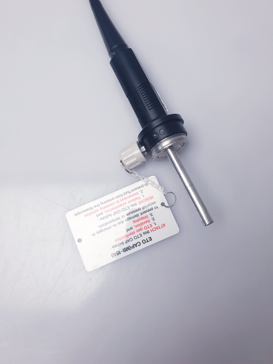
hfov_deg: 53.1
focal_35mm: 26
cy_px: 182
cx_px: 136
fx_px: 273
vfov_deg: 67.3
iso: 80
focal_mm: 4.3
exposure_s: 1/100
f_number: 2.4
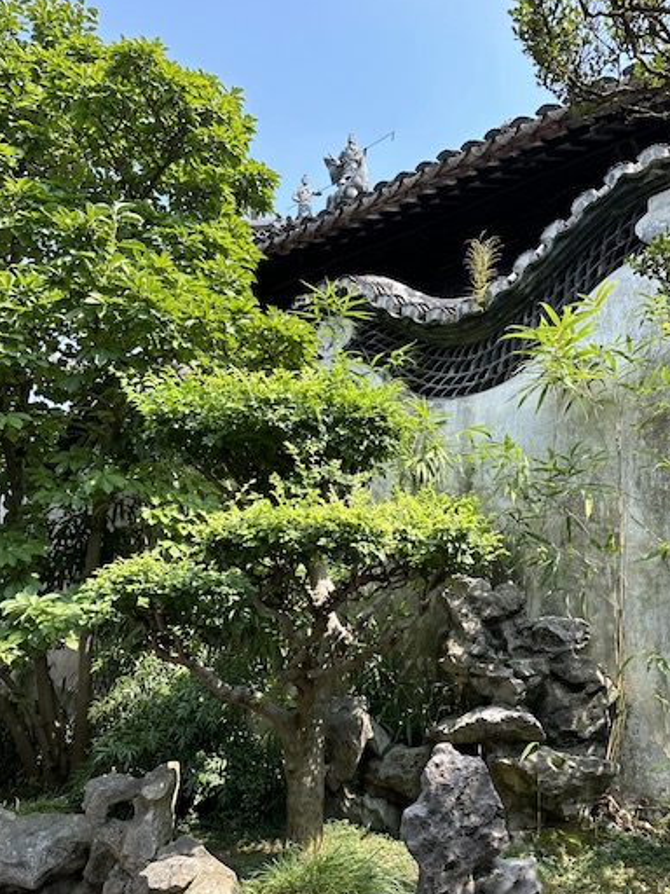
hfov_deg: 46.5
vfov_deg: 59.6
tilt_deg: +12.9
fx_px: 774
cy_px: 519
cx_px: 401
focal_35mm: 30
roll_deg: -2.1
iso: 80
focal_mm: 6.86
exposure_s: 1/894
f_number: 1.78
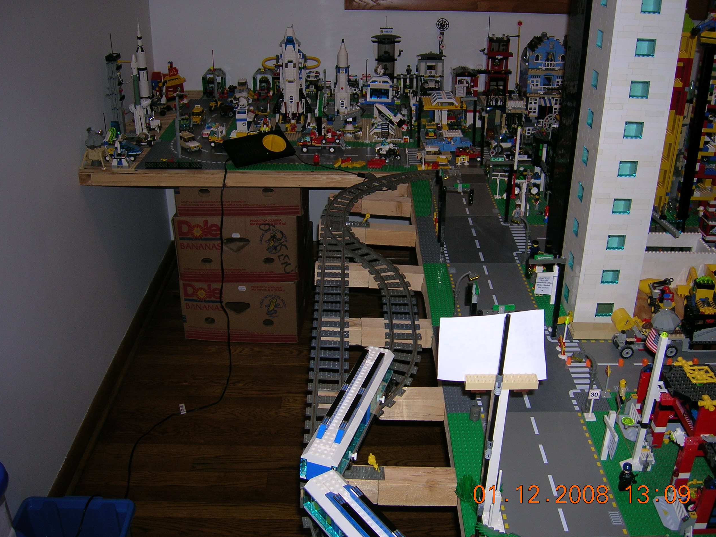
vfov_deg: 40.7
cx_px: 367
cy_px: 276
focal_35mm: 35
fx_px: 724
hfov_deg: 52.6
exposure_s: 1/60.1
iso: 50
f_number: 2.9
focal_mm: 5.7
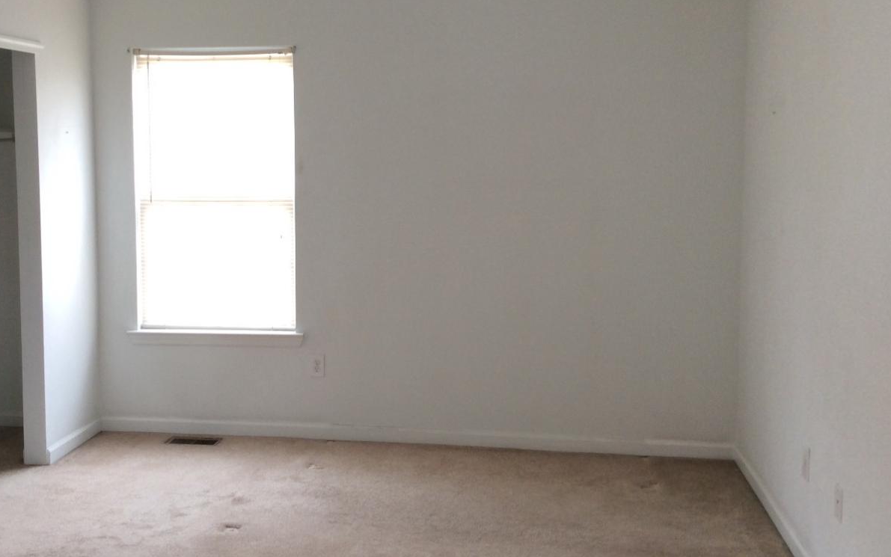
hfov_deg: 48.0
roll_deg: +0.0
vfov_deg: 31.2
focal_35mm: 41
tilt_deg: -6.3
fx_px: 996
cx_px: 375
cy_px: 221
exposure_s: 1/24
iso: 40
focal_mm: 3.3
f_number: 2.4
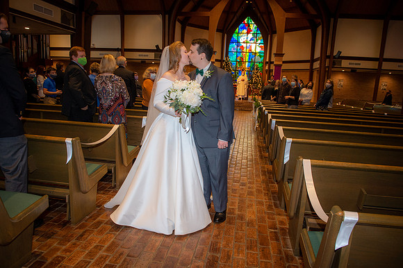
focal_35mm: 26
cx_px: 202
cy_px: 134
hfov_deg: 69.4
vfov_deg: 49.5
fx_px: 291
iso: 1600
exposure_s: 1/125
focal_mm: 26
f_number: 5.6
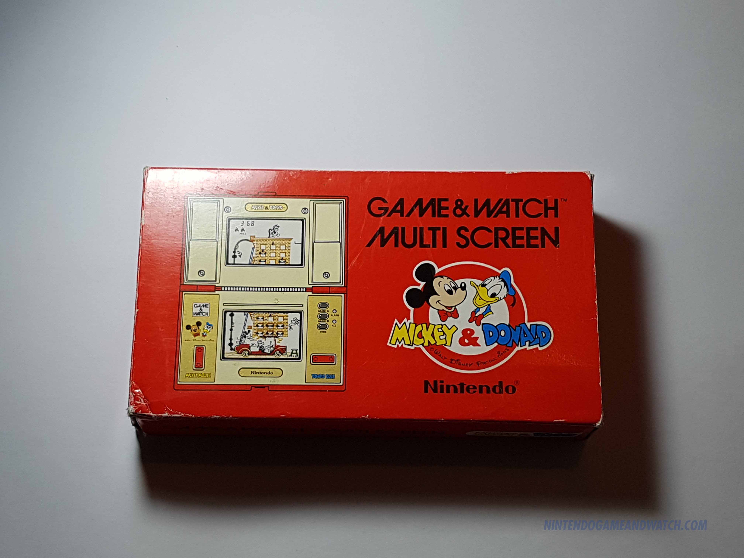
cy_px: 279
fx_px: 559
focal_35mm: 26
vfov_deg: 53.1
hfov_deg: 67.3
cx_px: 372
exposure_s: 1/258
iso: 50
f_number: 1.7
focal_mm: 4.2
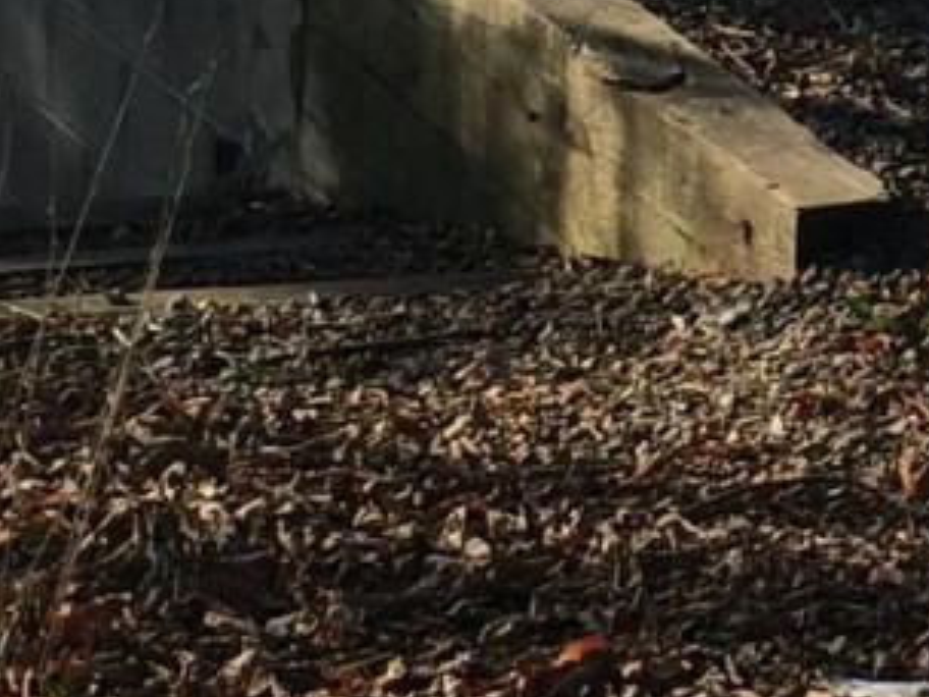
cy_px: -342
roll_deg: -1.7
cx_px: 1311
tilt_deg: -12.4
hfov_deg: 10.1
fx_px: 5126
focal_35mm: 191
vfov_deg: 7.6
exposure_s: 1/1244
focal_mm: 4.15
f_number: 2.2
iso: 32
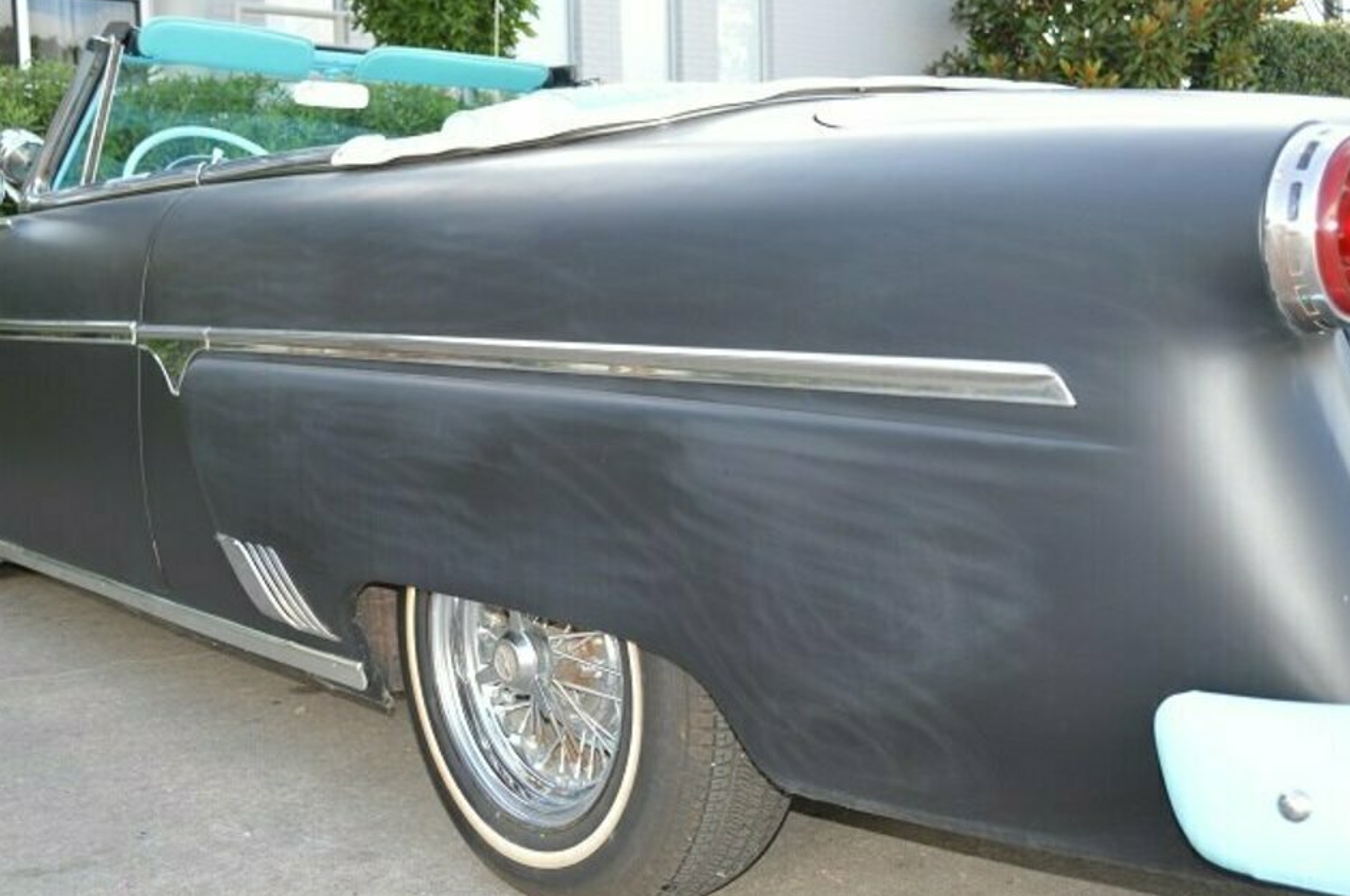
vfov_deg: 31.8
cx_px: 643
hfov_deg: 46.4
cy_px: 466
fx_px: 1573
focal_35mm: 42
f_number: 4
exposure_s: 1/125
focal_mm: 22
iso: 180
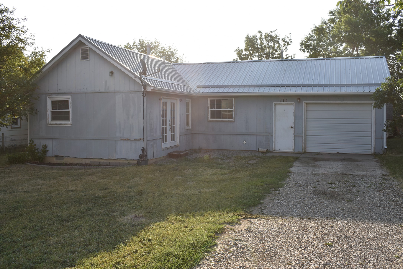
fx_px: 403
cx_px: 202
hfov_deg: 53.1
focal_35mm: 36
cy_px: 134
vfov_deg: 36.9
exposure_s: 1/200
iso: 100
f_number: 7.1
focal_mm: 24
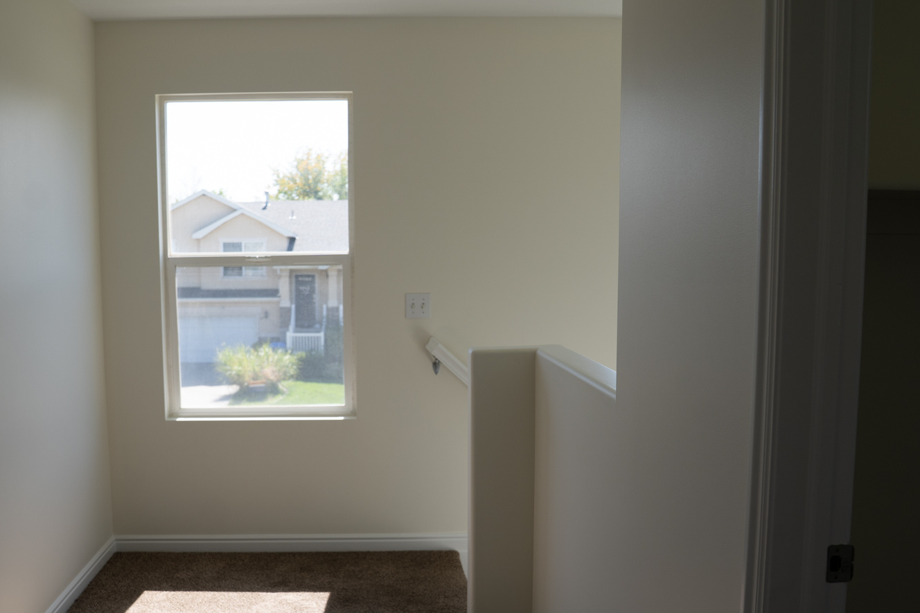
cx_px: 375
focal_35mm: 37
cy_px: 374
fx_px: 945
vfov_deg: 35.8
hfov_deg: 51.6
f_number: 4
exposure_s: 1/160
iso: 100
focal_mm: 24
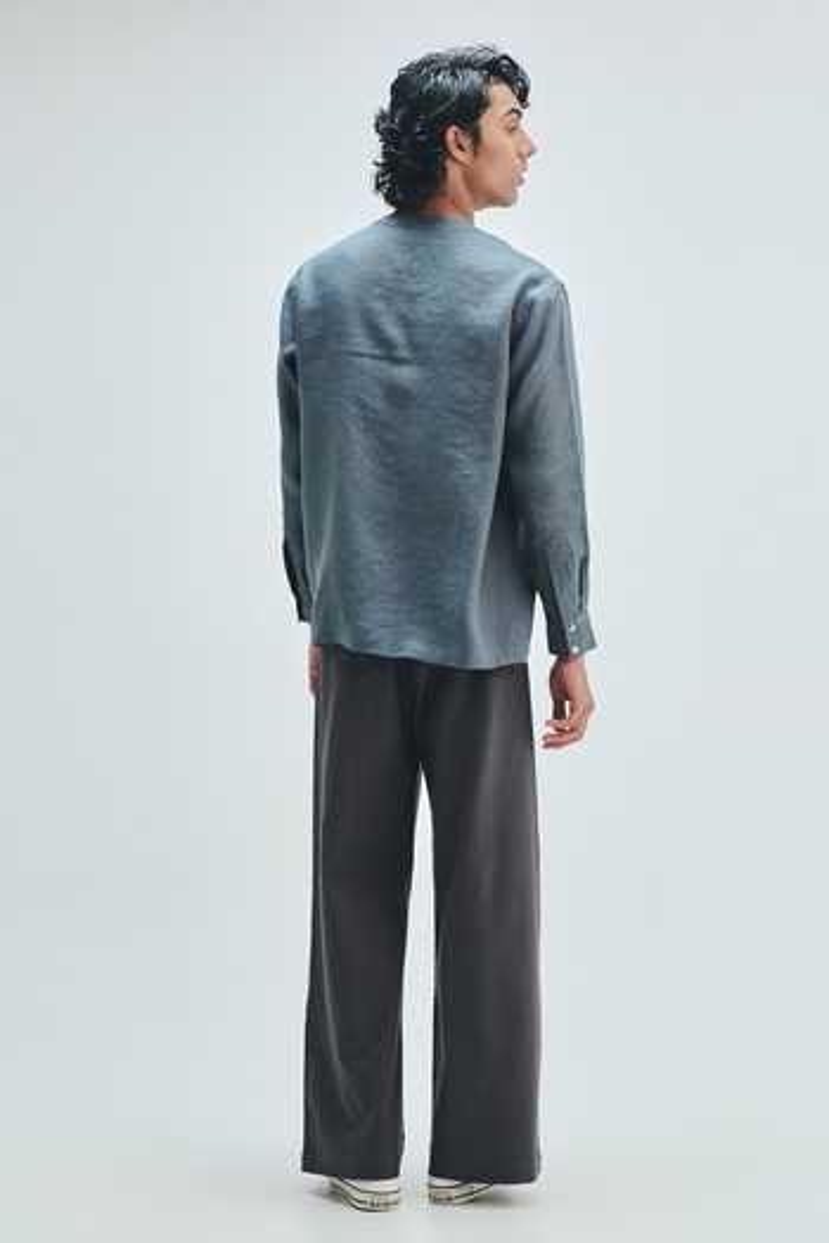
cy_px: 622
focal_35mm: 58
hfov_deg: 23.4
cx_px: 414
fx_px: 2003
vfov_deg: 34.5
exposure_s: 1/125
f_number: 8
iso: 400
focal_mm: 58
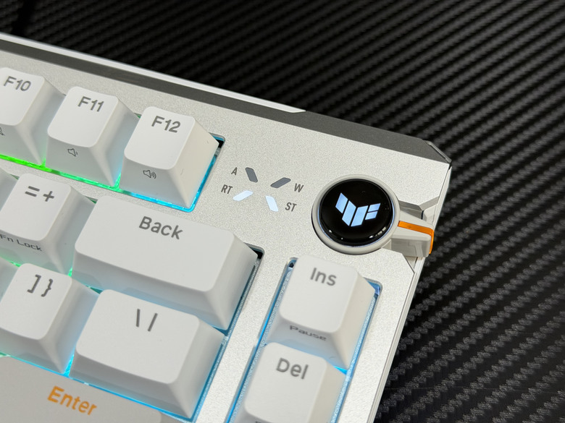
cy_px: 212
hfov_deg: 39.7
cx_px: 282
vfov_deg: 30.3
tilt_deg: -53.4
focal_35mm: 48
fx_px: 783
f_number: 1.78
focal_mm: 6.76
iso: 100
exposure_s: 1/60
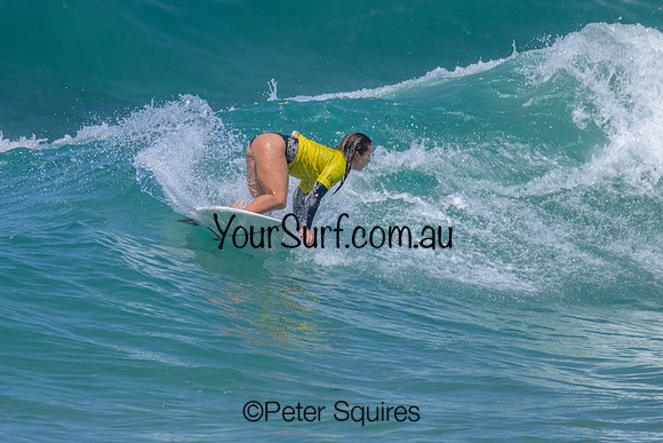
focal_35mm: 896
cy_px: 195
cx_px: 292
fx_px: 16512
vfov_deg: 1.5
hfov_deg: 2.3
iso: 900
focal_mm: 800
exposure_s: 1/2000
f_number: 11
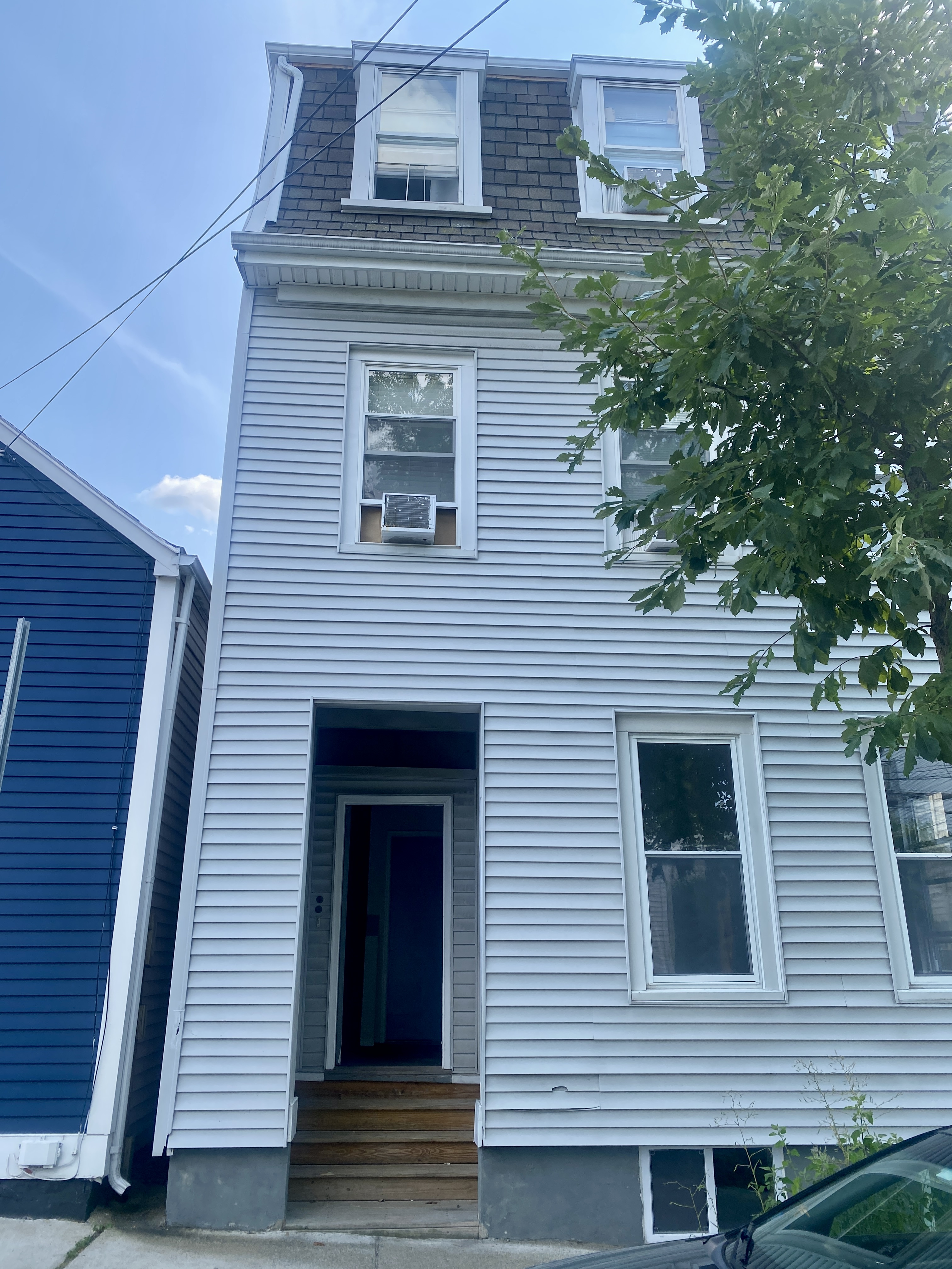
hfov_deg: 53.1
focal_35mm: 26
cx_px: 476
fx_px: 953
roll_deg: -0.1
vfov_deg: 67.3
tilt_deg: +21.7
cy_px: 634
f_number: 1.8
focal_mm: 4.25
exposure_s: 1/715
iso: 32
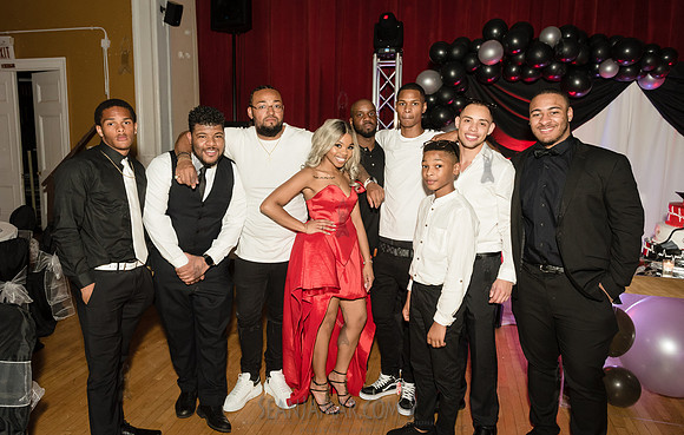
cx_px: 326
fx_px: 477
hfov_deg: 71.3
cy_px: 197
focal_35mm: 25
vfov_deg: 49.0
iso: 2000
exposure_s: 1/160
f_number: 5
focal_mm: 24
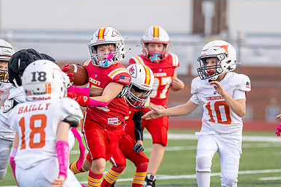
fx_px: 3222
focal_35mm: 413
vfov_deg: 3.3
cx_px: 126
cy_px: 133
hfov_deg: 5.0
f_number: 2.8
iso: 500
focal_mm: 171
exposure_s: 1/2500
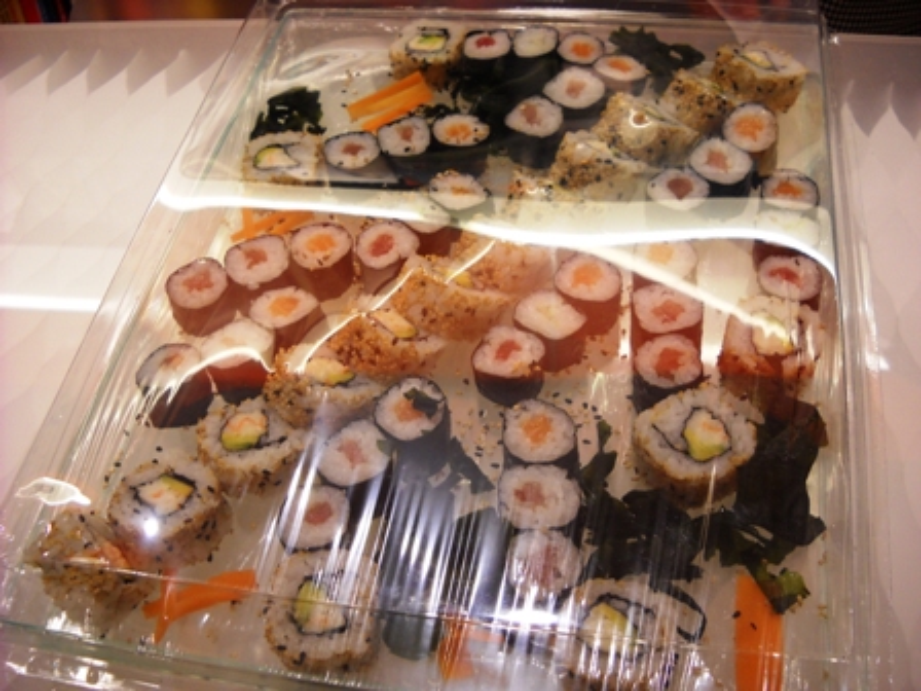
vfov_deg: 35.1
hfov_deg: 45.8
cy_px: 346
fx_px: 1091
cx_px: 460
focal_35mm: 41
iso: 104
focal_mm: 6.72
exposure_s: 1/60
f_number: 3.1
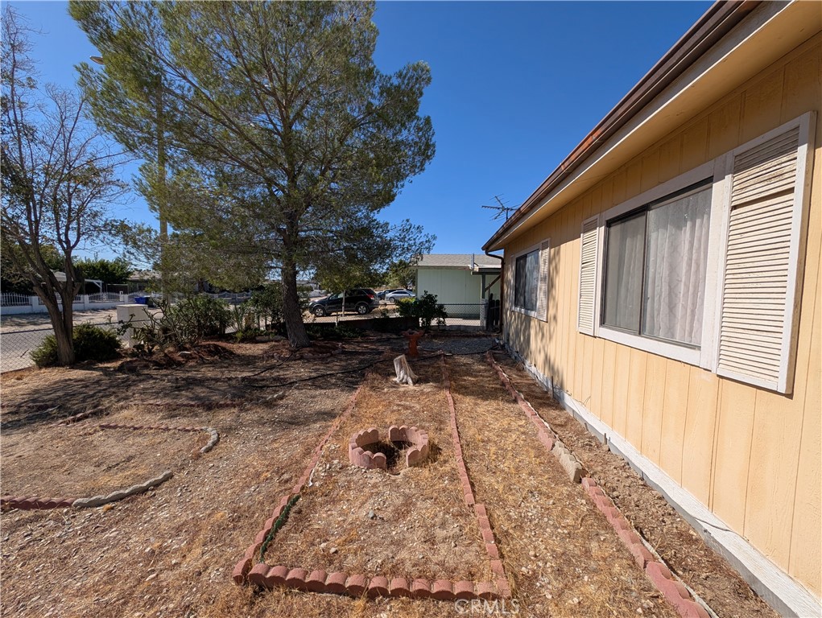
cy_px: 309
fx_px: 285
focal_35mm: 12
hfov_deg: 110.5
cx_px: 411
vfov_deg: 94.6
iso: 42
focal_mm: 2.23
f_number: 1.95
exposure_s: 1/2625
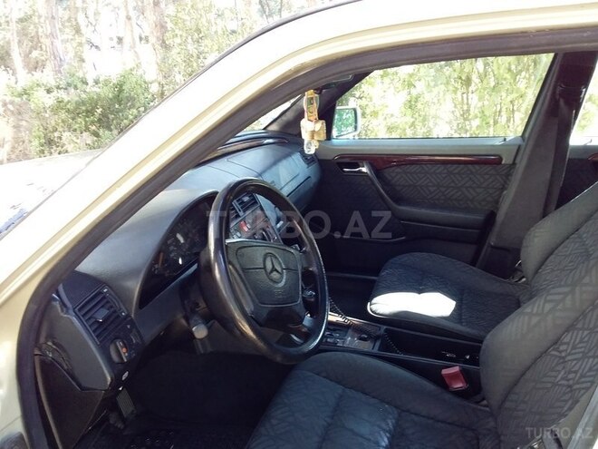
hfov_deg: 58.4
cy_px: 224
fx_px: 536
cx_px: 299
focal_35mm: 31
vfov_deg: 45.4
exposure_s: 1/50
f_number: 2.2
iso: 100
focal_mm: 3.3
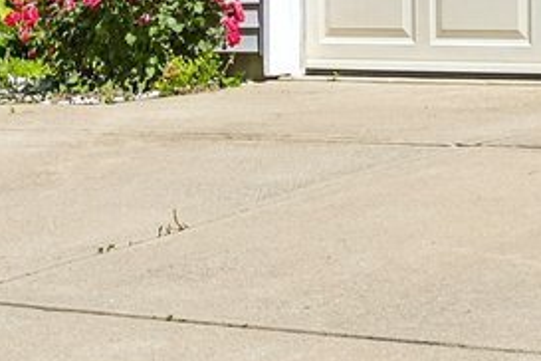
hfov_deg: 11.0
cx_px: 816
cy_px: -13
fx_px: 2705
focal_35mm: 180
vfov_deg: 7.6
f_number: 8
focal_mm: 24
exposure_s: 1/250
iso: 100
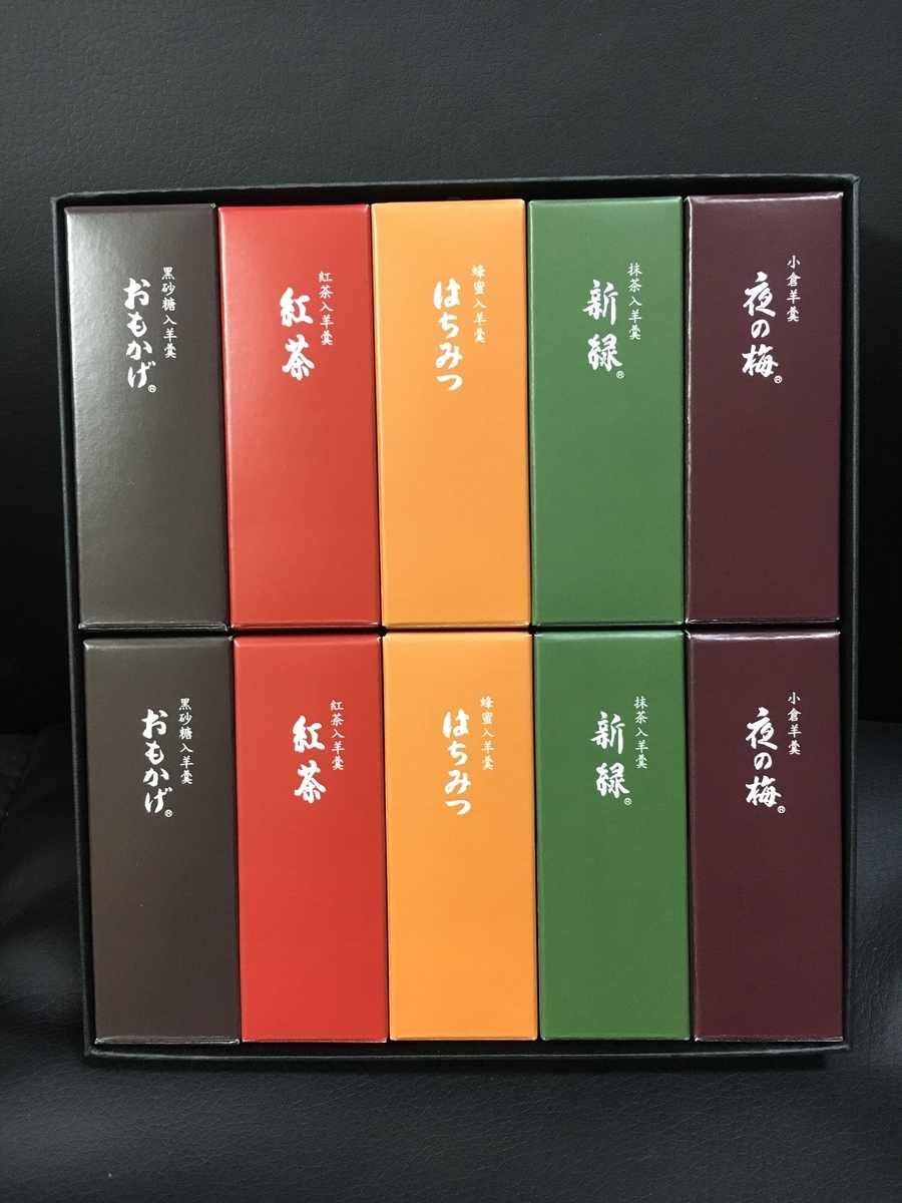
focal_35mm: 29
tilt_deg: -41.4
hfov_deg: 48.2
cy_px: 602
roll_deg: +2.0
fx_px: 1008
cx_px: 451
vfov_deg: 61.7
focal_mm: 4.15
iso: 250
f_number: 2.2
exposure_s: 1/15
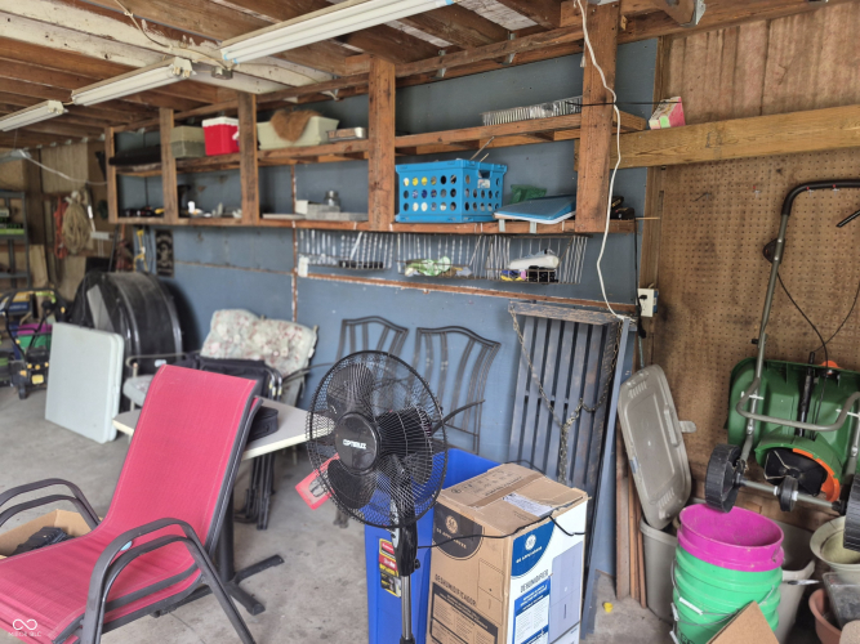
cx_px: 430
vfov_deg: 58.9
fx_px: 571
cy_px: 322
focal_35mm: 23
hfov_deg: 73.9
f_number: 1.8
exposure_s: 1/120
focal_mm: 5.4
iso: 200
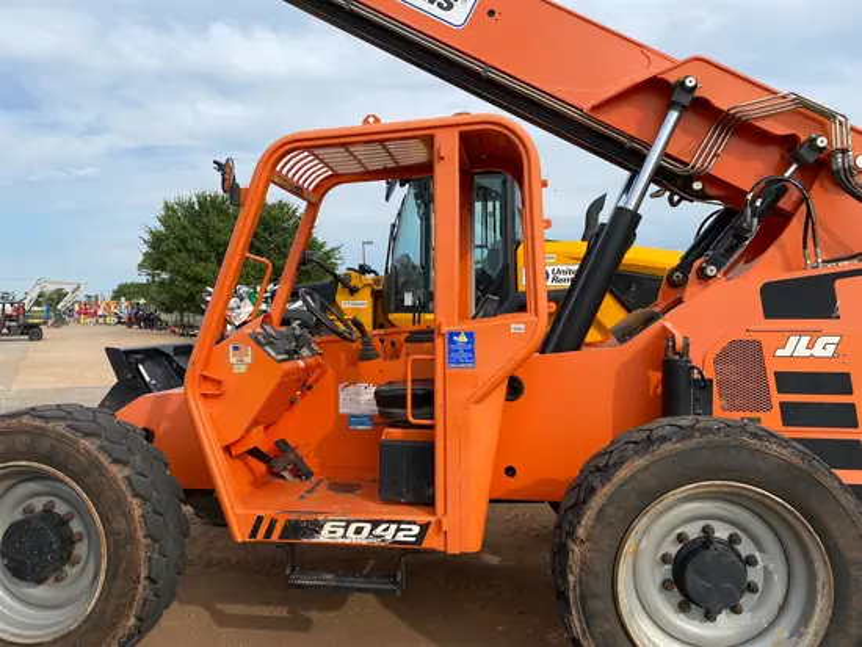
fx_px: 648
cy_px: 324
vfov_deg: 53.1
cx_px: 431
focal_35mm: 26
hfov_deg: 67.3
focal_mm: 4.25
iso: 32
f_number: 1.8
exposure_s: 1/1701
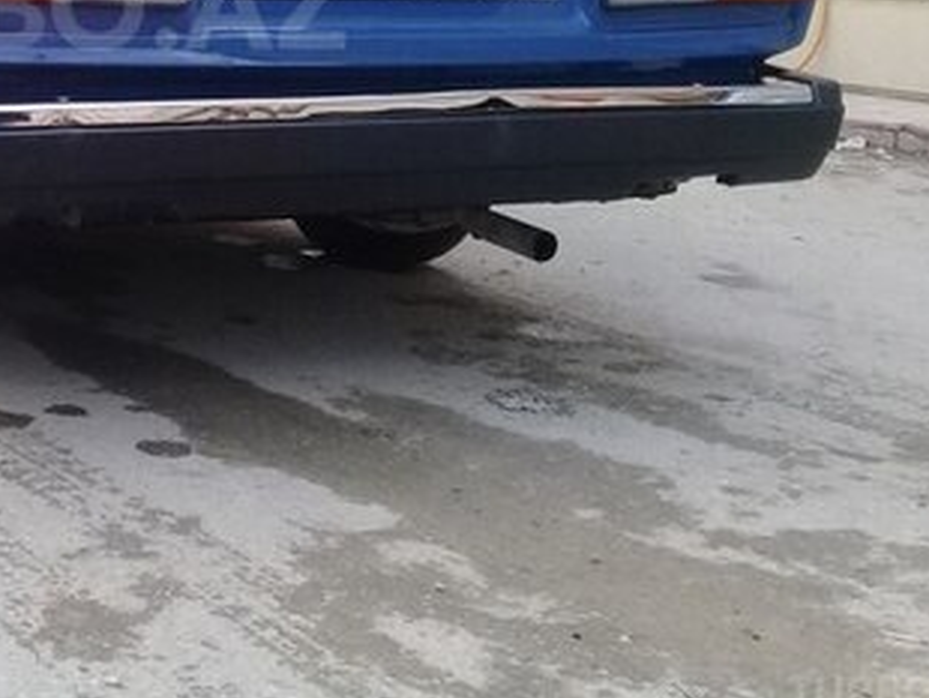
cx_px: 39
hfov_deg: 27.9
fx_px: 1773
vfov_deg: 21.5
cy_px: 4
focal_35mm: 66
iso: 80
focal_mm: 3.3
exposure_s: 1/100
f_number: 2.2
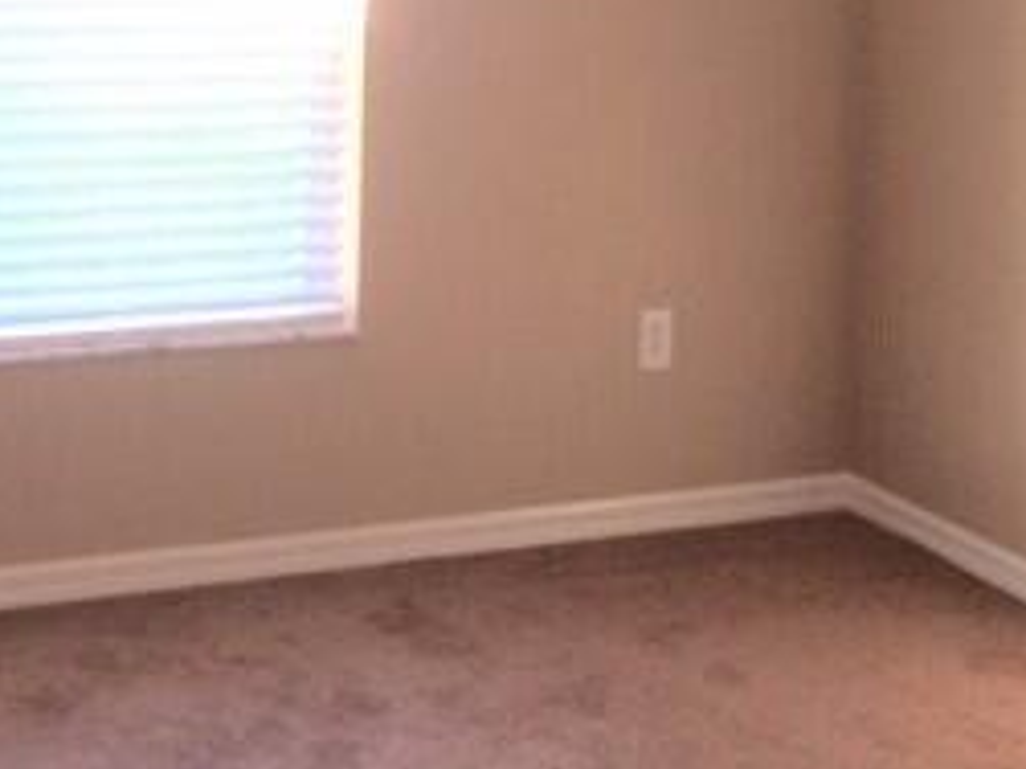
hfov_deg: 25.9
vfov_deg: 18.7
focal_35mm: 74
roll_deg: -0.6
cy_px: -176
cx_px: 213
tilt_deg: -1.9
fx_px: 2192
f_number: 2.2
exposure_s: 1/120
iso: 64
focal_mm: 4.15
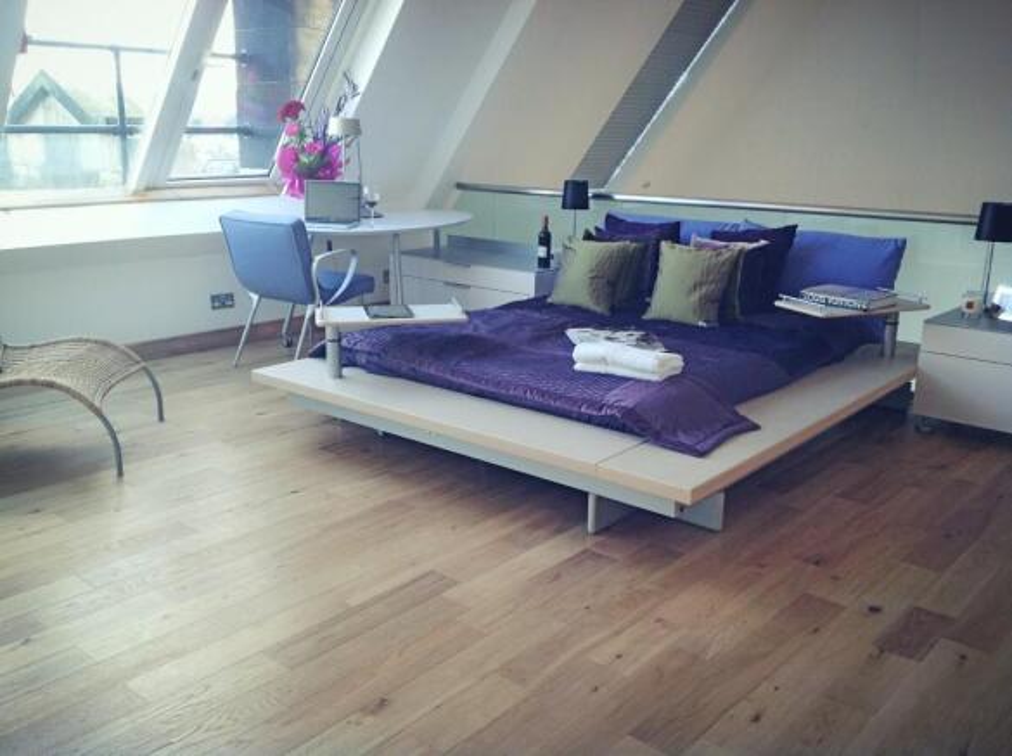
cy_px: 378
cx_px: 506
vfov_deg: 40.6
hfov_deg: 52.7
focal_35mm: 35
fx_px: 1022
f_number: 2.4
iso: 80
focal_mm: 4.28
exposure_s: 1/60
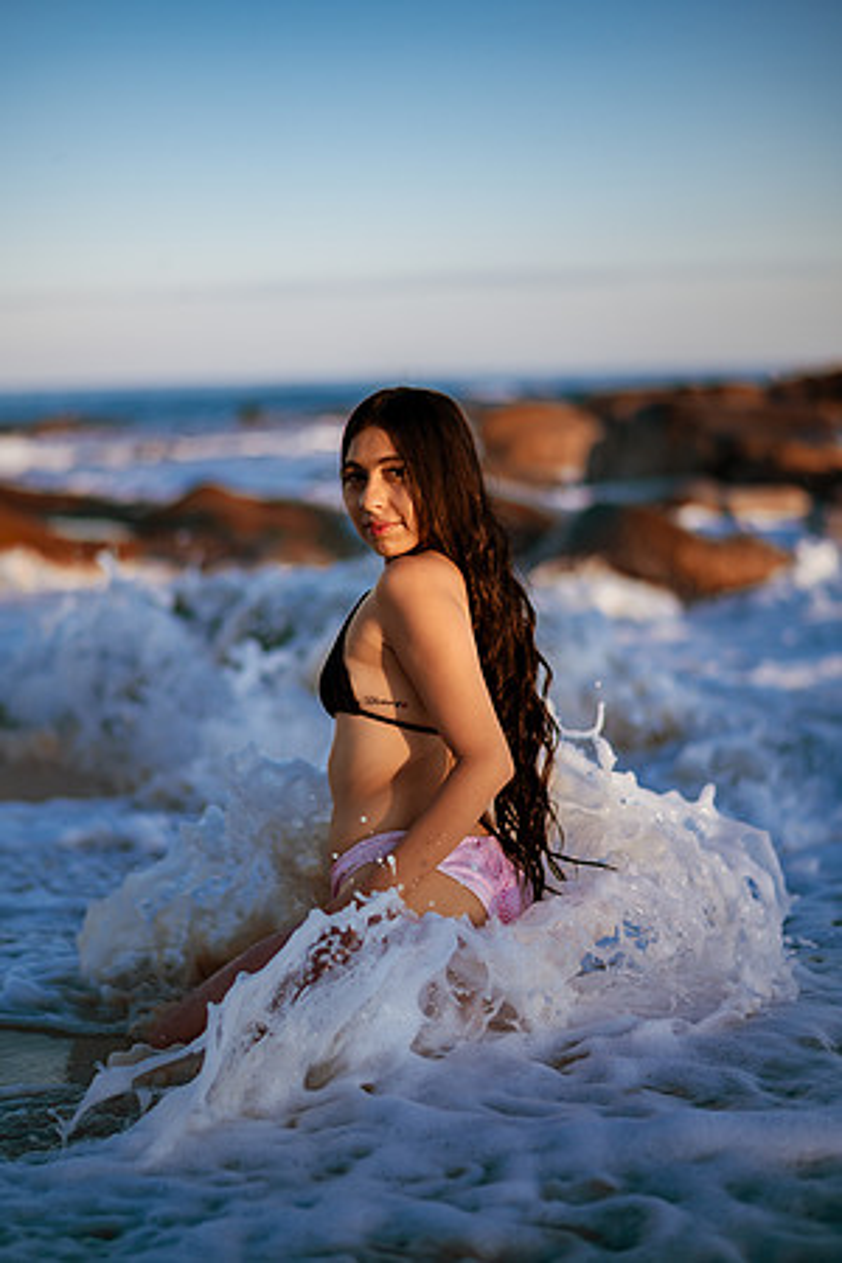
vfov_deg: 34.5
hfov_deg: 23.4
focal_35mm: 58
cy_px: 632
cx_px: 421
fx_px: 2035
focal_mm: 58
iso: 125
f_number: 1.4
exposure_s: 1/2500
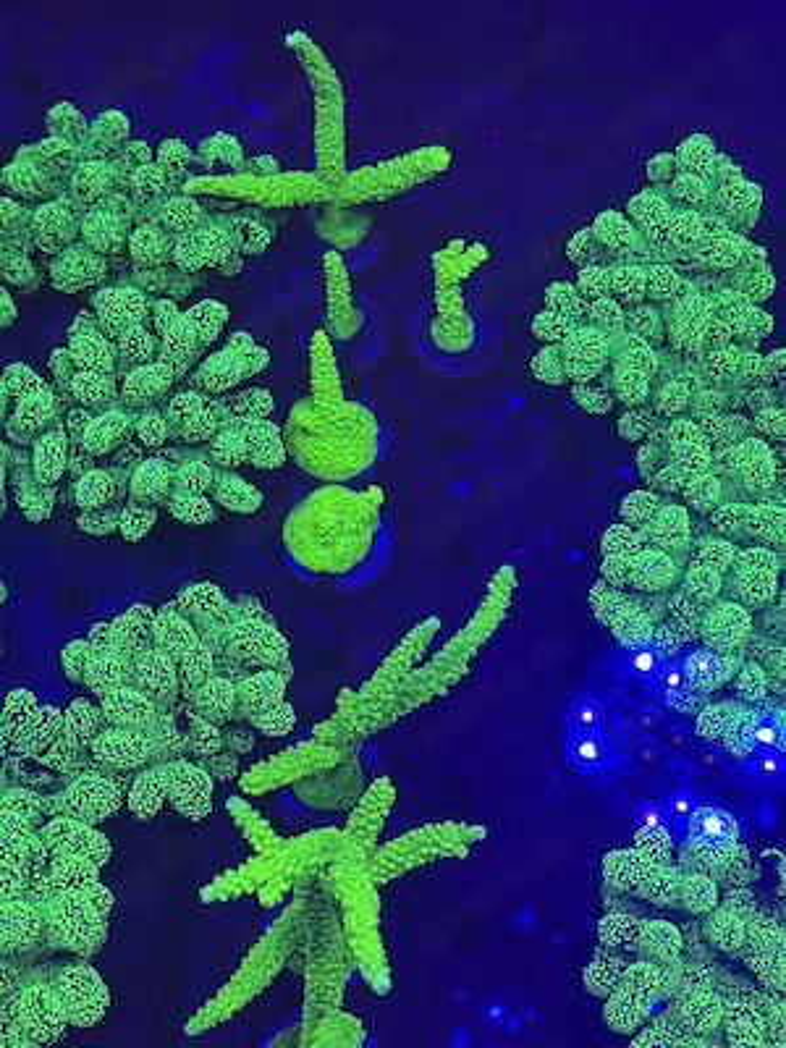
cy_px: 524
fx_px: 1453
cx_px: 393
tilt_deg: -55.3
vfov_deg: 39.7
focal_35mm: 48
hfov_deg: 30.3
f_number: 1.78
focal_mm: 6.86
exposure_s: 1/56
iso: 100
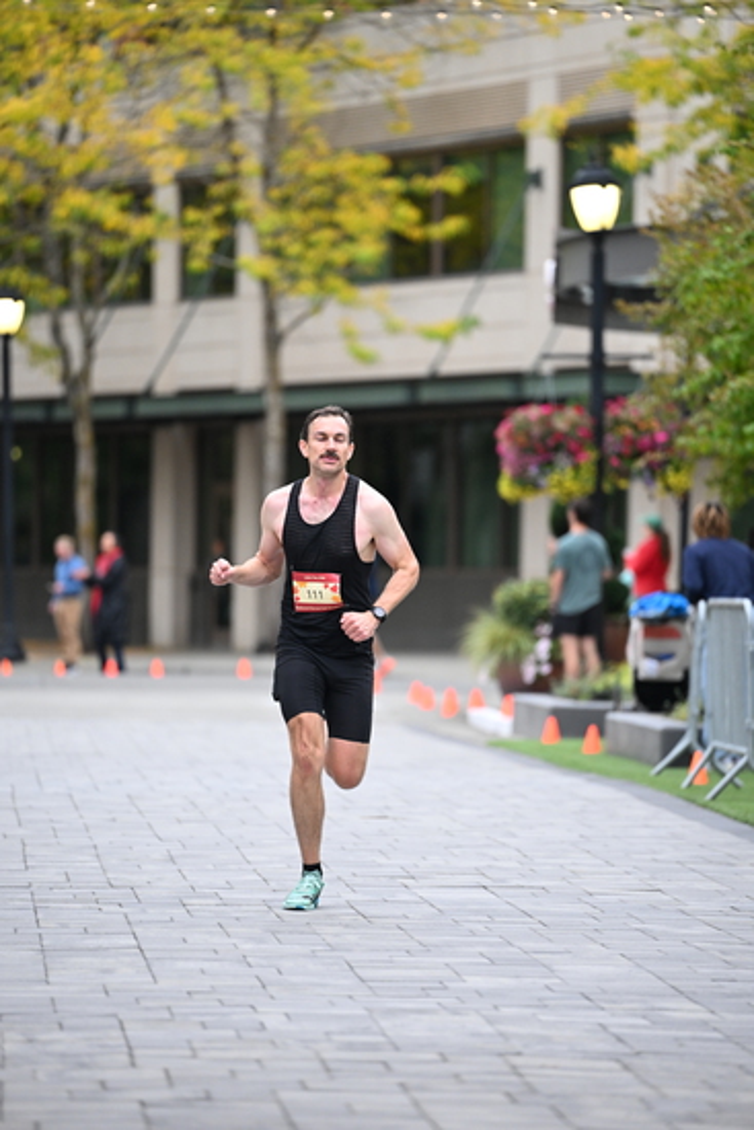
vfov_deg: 10.3
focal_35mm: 200
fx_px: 6279
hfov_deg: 6.9
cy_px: 565
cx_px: 377
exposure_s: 1/800
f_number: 2.8
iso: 1600
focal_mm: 200
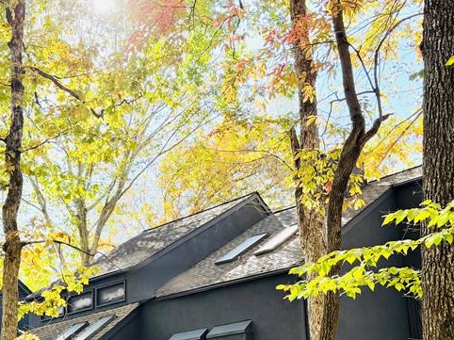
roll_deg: +1.3
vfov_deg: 28.1
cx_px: 200
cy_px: 259
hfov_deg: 37.5
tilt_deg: +13.9
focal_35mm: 51
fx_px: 669
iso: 100
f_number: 1.78
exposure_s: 1/722
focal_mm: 6.76
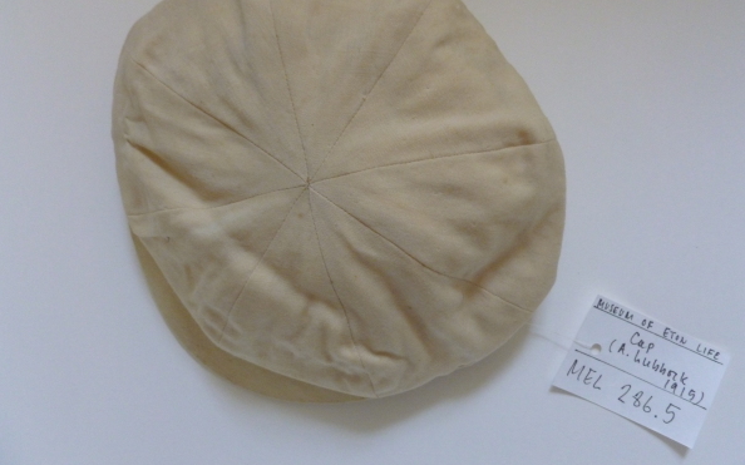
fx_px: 609
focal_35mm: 30
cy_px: 203
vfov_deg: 41.7
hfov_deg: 62.9
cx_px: 374
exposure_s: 1/20
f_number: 3.3
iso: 400
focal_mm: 5
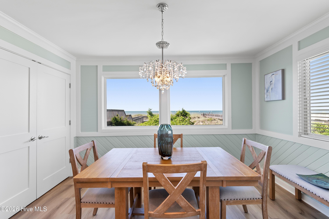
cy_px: 110
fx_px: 137
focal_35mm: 15
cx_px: 164
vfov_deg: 77.3
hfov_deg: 100.4
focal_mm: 10
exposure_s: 1/40
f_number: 4.5
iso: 100
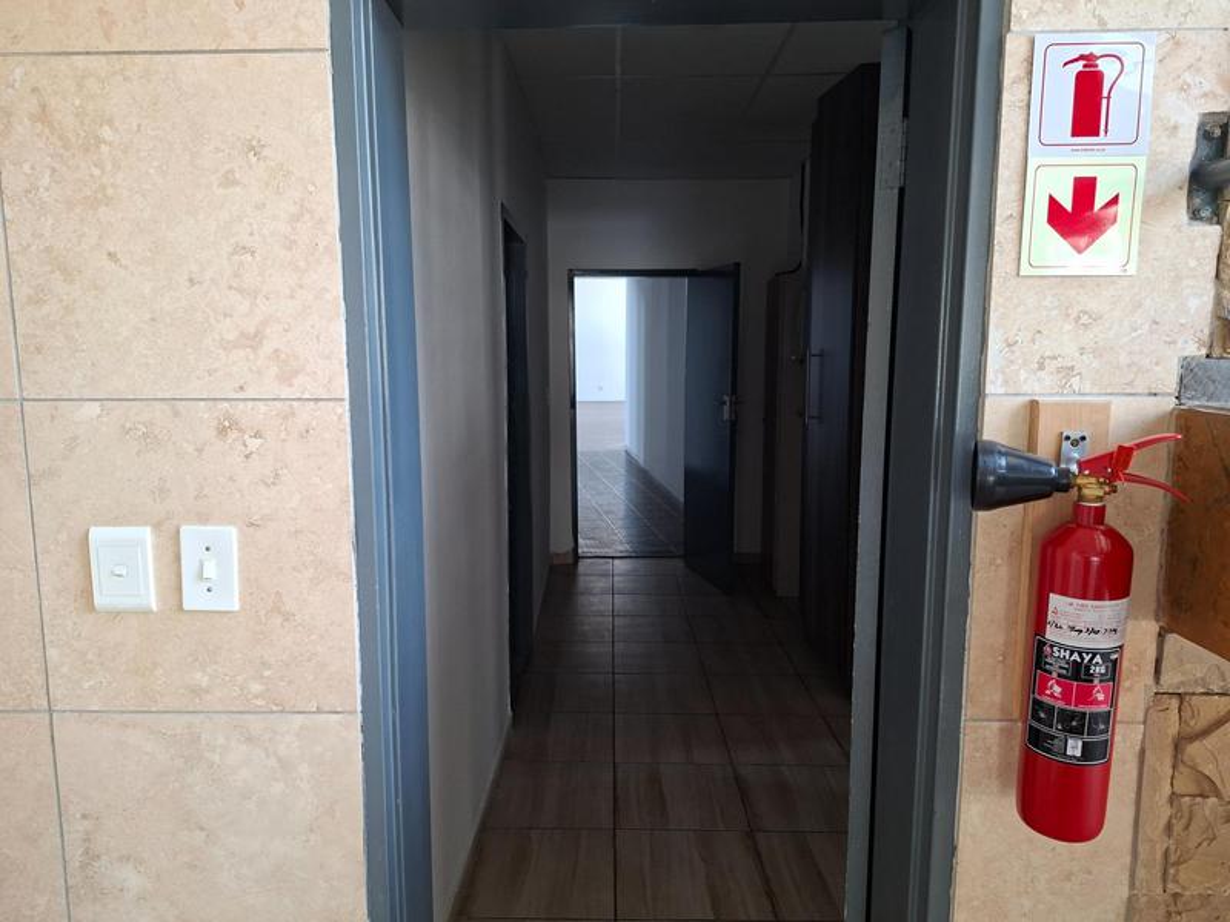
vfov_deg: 58.9
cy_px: 461
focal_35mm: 23
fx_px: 817
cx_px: 615
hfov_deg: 73.9
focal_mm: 5.54
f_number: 1.8
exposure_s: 1/50
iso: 200
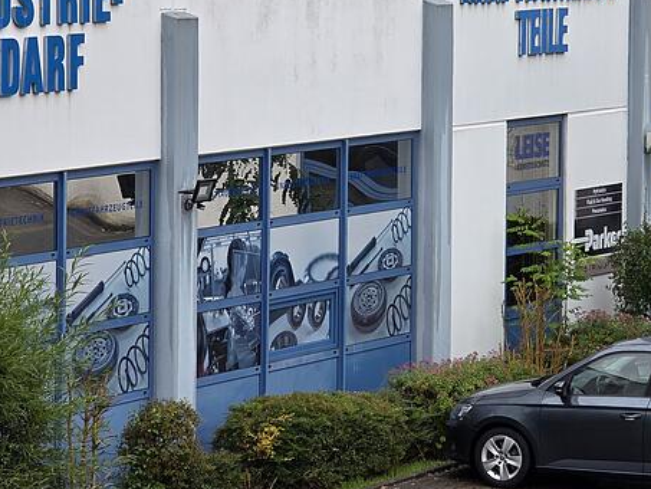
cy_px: 138
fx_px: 3819
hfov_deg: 9.7
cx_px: 457
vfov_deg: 7.3
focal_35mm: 203
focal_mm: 18.6
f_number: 3.4
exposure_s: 1/100
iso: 125
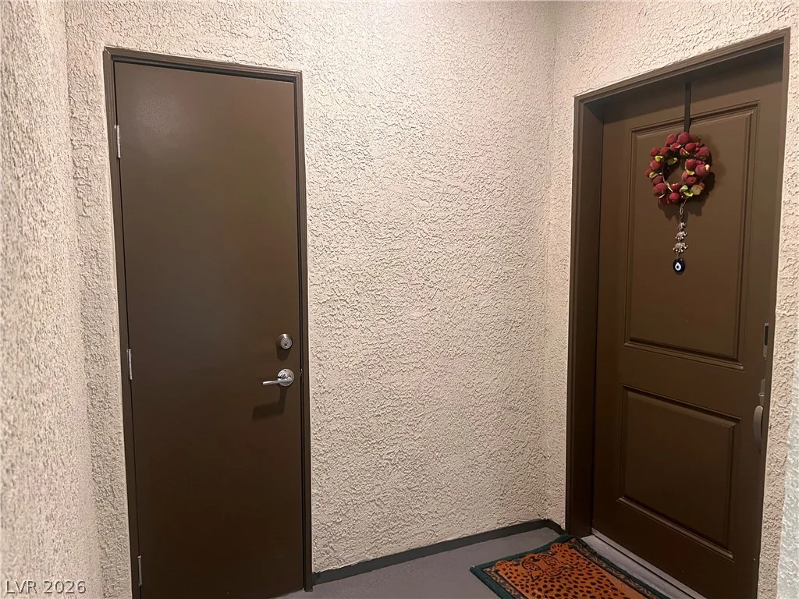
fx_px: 600
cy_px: 300
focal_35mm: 26
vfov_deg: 53.1
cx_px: 400
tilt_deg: -7.1
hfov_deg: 67.3
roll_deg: +0.0
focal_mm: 5.7
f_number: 1.5
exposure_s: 1/60
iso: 400
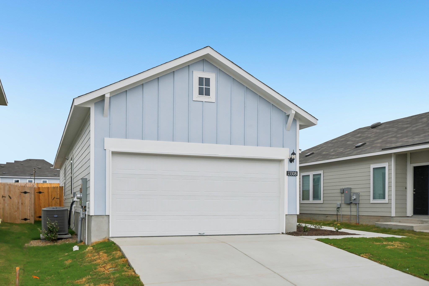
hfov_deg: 53.1
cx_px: 214
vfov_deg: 36.9
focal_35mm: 36
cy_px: 143
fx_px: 429
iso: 400
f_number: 8
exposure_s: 1/3200
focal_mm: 24
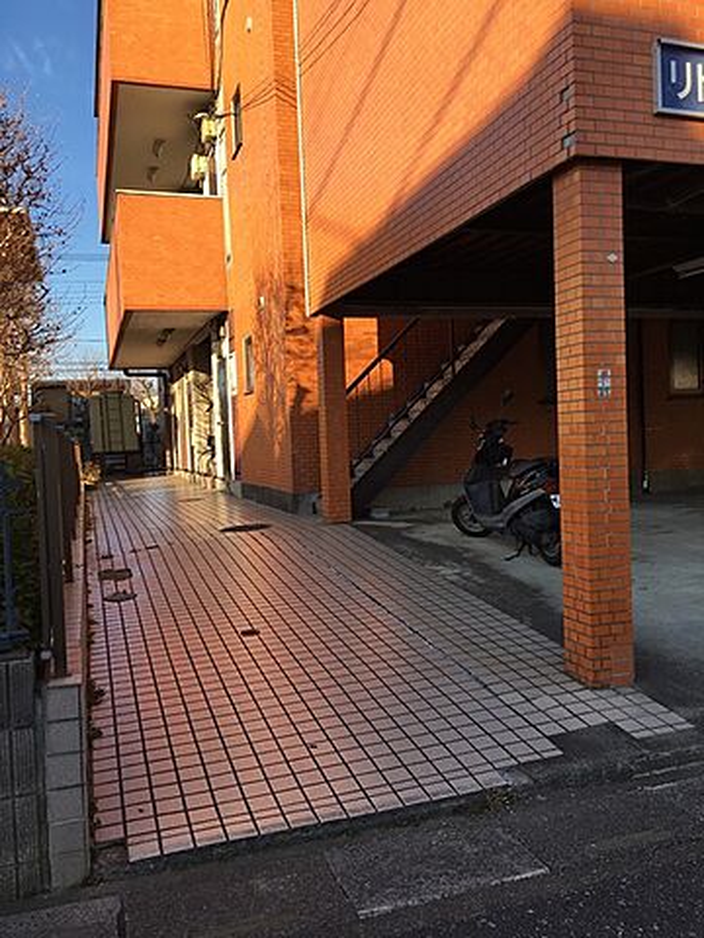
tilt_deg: -1.7
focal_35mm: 29
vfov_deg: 61.7
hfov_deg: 48.2
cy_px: 469
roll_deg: +2.5
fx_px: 786
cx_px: 352
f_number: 2.2
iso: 25
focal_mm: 4.15
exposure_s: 1/601
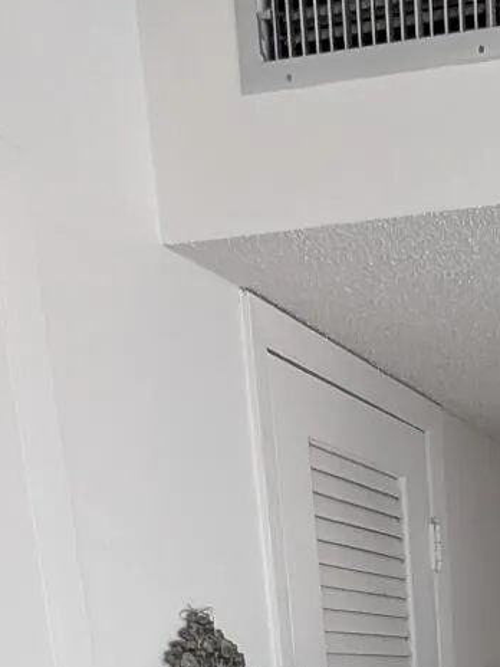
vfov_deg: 25.9
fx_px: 1078
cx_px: 615
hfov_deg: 23.6
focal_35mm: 56
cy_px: 988
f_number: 2.2
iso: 72
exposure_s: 1/77.3
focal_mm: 1.54
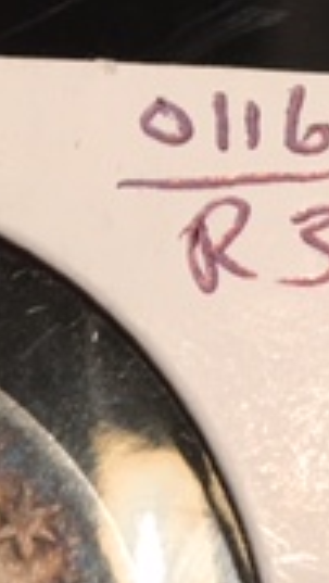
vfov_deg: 18.2
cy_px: 648
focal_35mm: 113
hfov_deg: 10.7
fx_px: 1748
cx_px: 101
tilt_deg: -73.0
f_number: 2.2
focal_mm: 4.15
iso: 25
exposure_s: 1/15
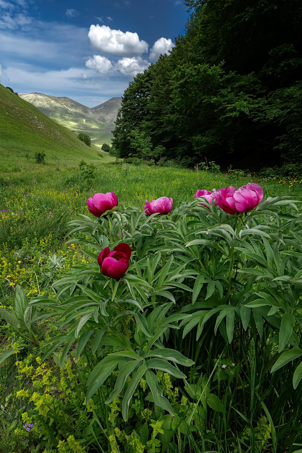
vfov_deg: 112.6
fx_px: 151
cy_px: 226
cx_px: 151
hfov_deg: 90.0
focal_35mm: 12
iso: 100
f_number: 14
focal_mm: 12
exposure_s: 1/40
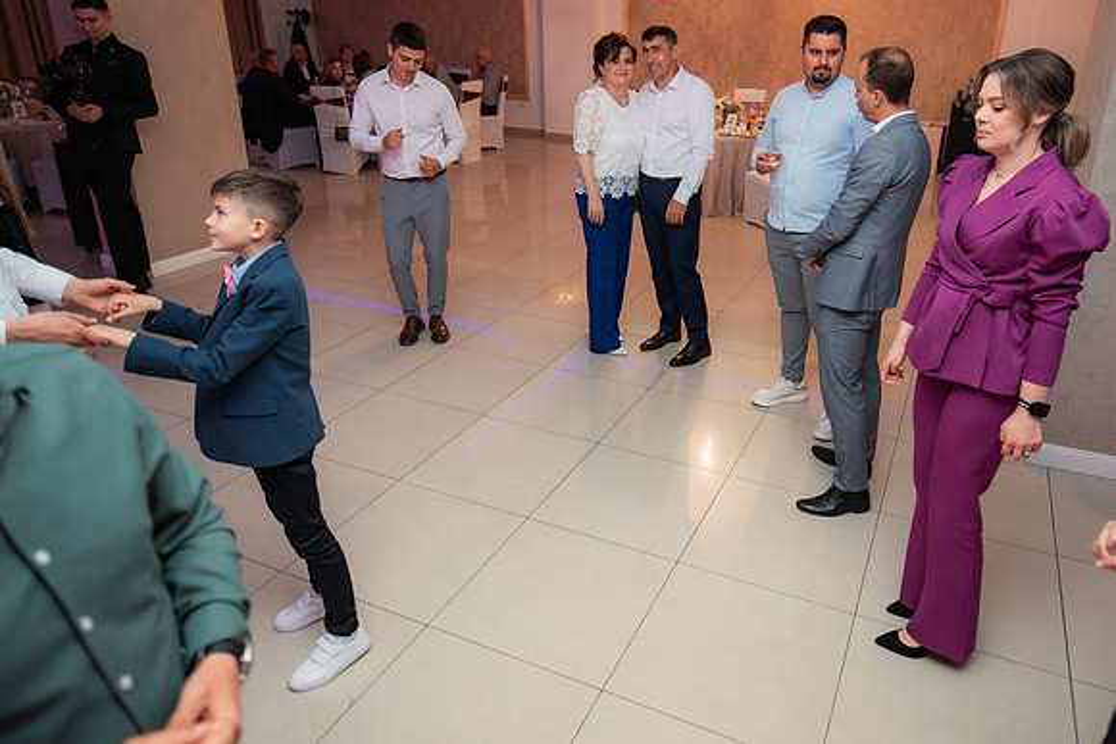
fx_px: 776
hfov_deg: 71.2
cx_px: 620
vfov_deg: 51.1
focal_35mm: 25
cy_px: 321
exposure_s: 1/200
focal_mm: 22
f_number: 2.8
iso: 1600
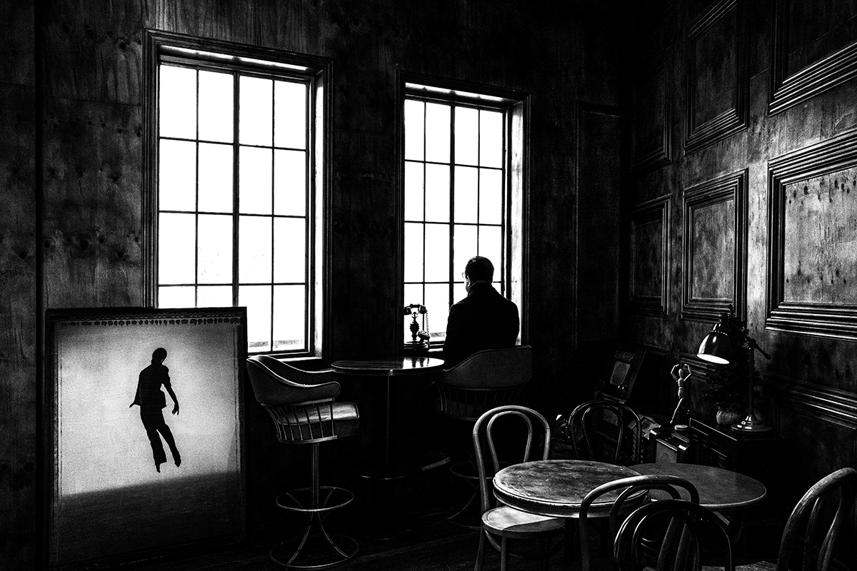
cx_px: 428
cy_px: 286
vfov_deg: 46.4
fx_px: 667
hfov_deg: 65.5
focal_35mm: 28
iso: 800
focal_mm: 28
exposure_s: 1/160
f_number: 7.1
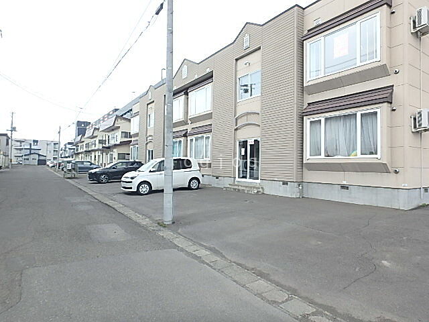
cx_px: 214
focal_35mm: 21
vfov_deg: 63.4
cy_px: 161
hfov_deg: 79.0
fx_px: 260
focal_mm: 3.7
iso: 125
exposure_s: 1/400
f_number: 3.5
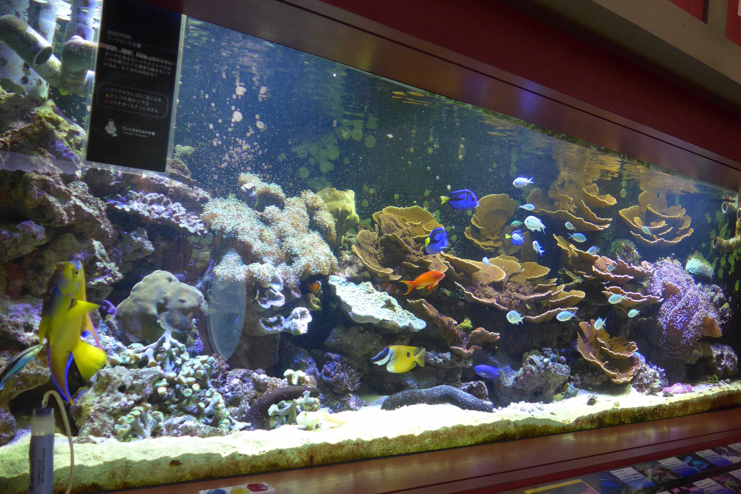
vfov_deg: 42.3
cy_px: 264
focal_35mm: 31
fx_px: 638
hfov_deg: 60.3
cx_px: 367
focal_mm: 6
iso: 250
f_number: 2
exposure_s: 1/60
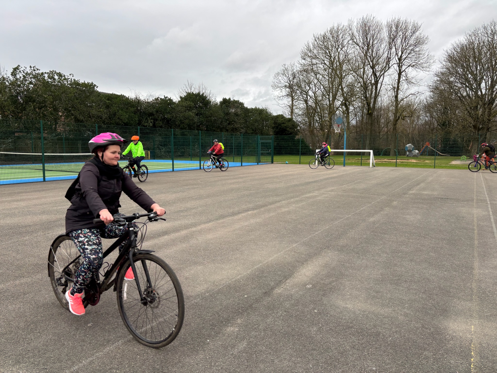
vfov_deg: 53.1
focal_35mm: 26
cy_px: 186
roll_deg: -1.1
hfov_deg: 67.3
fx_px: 373
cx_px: 248
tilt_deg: -4.1
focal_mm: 5.96
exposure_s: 1/162
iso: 40
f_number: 1.6
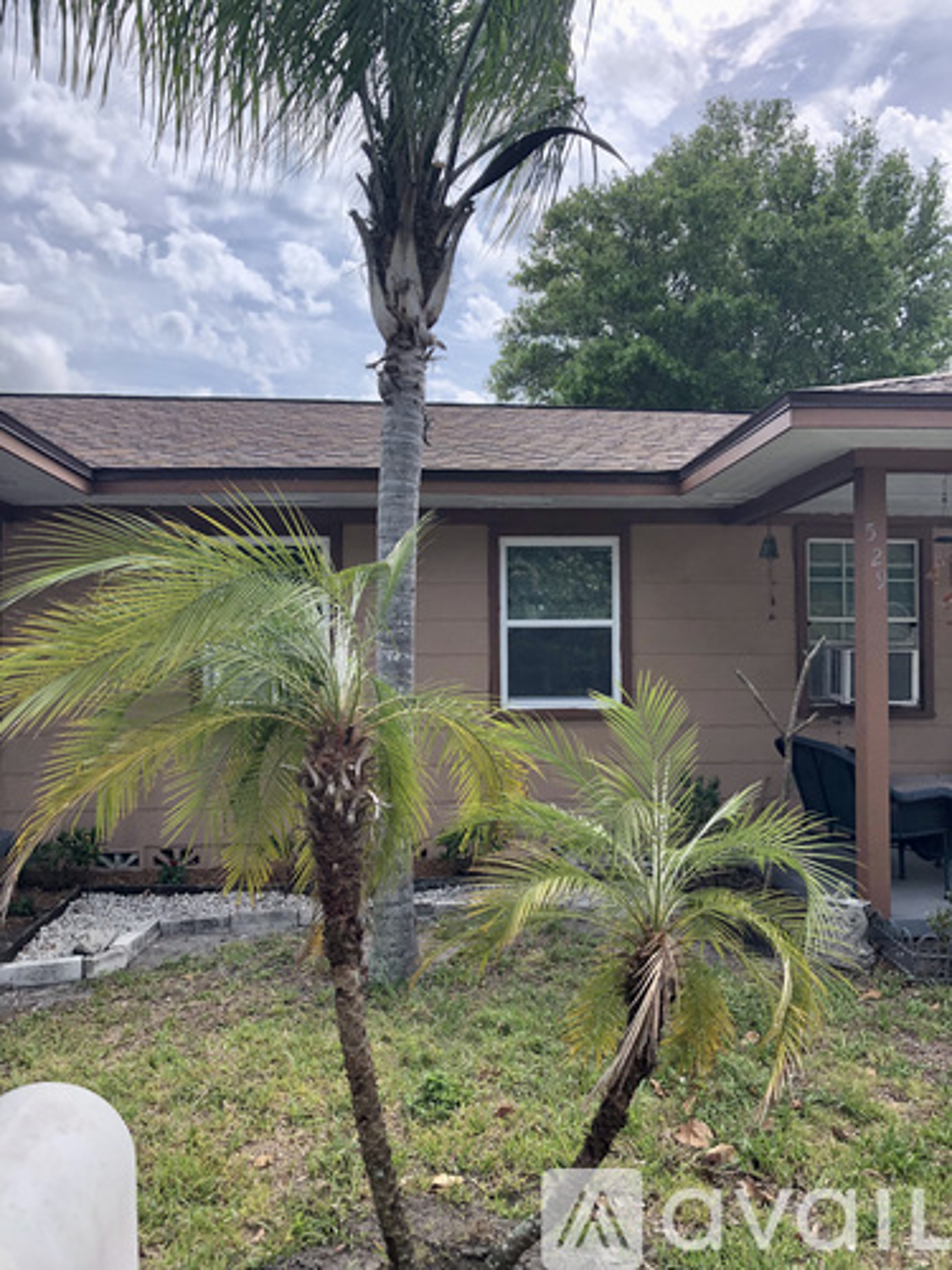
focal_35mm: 28
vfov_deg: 63.4
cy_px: 635
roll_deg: +1.1
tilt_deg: +3.2
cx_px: 476
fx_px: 1027
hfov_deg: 49.7
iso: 20
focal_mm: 3.99
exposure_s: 1/906
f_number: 1.8
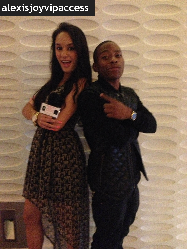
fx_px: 252
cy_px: 124
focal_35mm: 35
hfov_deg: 40.7
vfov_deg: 52.6
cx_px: 94
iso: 800
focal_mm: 4.28
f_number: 2.4
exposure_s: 1/15
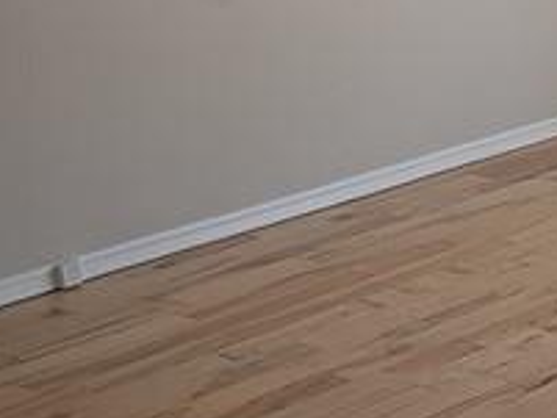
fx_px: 1964
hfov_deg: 15.7
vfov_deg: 11.9
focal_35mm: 122
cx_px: 614
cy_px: -102
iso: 17
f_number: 1.68
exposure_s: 1/448
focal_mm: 6.9
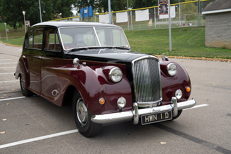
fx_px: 295
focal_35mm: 46
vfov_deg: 29.3
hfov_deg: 42.7
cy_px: 77
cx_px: 116
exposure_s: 1/125
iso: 200
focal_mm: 46
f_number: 8
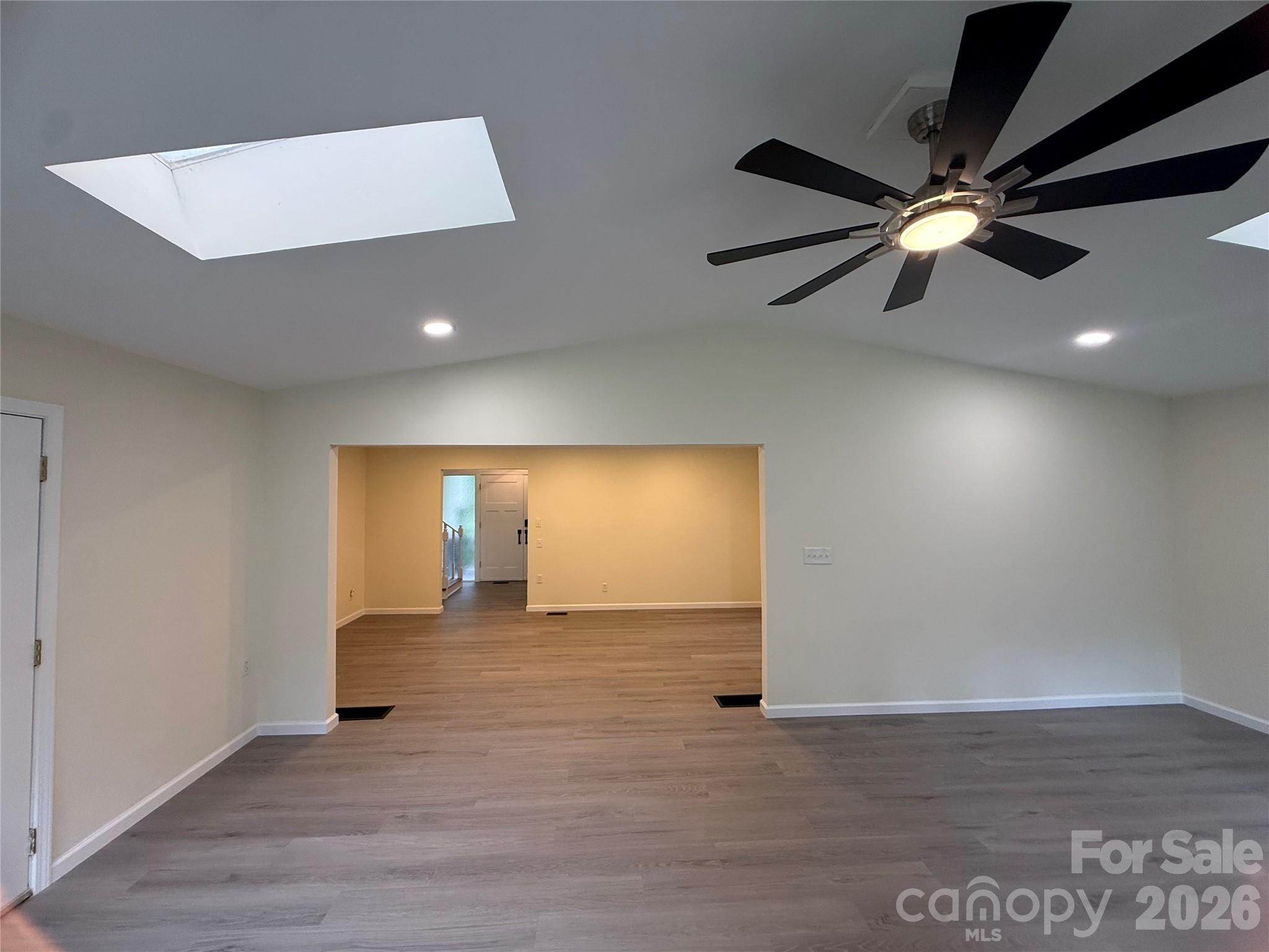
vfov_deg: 85.7
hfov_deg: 102.1
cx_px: 634
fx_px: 513
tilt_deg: +3.0
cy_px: 476
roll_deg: +0.4
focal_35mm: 14
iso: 200
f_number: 2.2
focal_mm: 2.22
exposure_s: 1/120
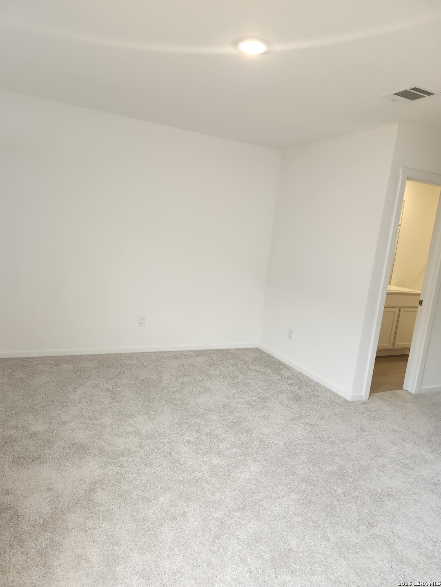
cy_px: 294
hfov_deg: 58.9
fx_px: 391
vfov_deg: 73.9
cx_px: 220
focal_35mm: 23
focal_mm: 5.54
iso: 160
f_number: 1.8
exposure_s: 1/120
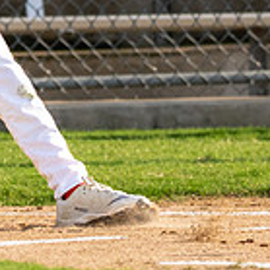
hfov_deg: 1.5
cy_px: -137
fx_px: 10175
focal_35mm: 1153
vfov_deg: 1.5
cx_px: -161
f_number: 2.8
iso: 400
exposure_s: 1/4000
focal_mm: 119
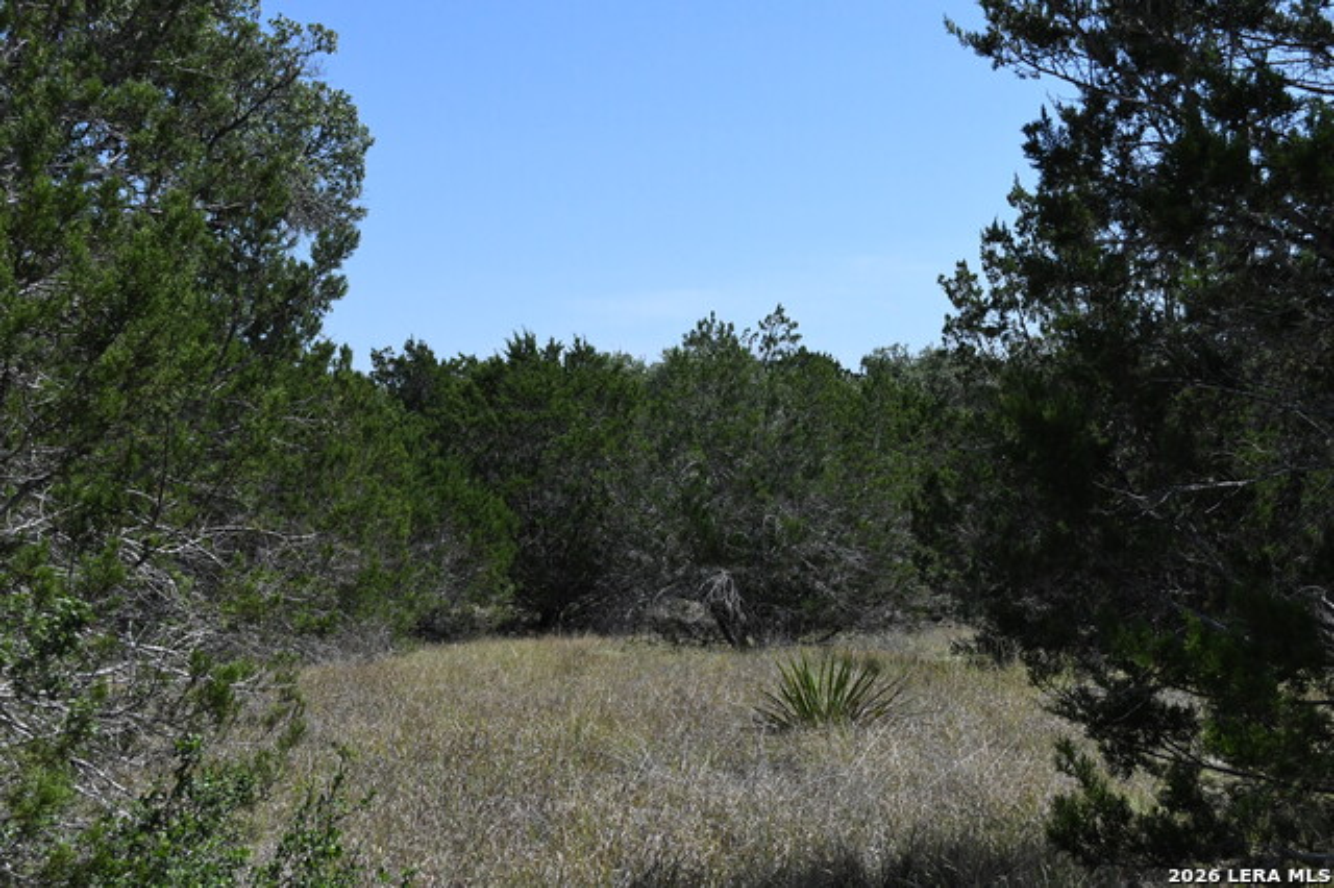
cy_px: 444
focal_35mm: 48
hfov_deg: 41.1
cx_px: 667
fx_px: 1778
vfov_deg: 28.0
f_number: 8
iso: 2200
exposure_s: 1/8000
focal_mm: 32
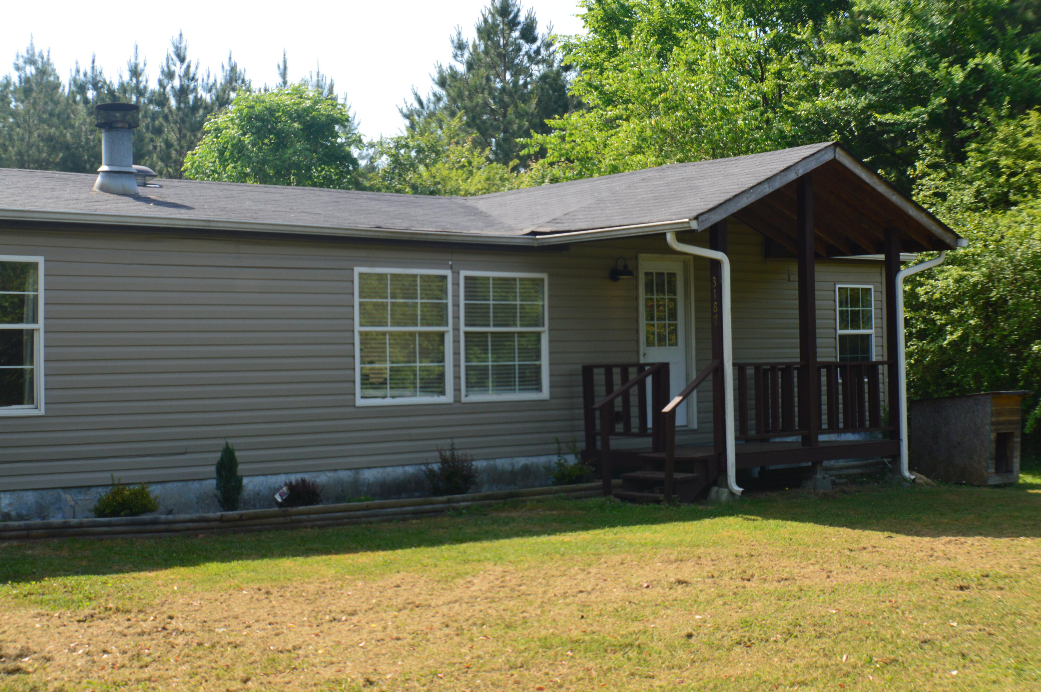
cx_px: 520
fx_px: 1820
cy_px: 346
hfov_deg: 31.9
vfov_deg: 21.5
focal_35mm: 63
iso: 400
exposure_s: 1/320
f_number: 10
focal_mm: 42
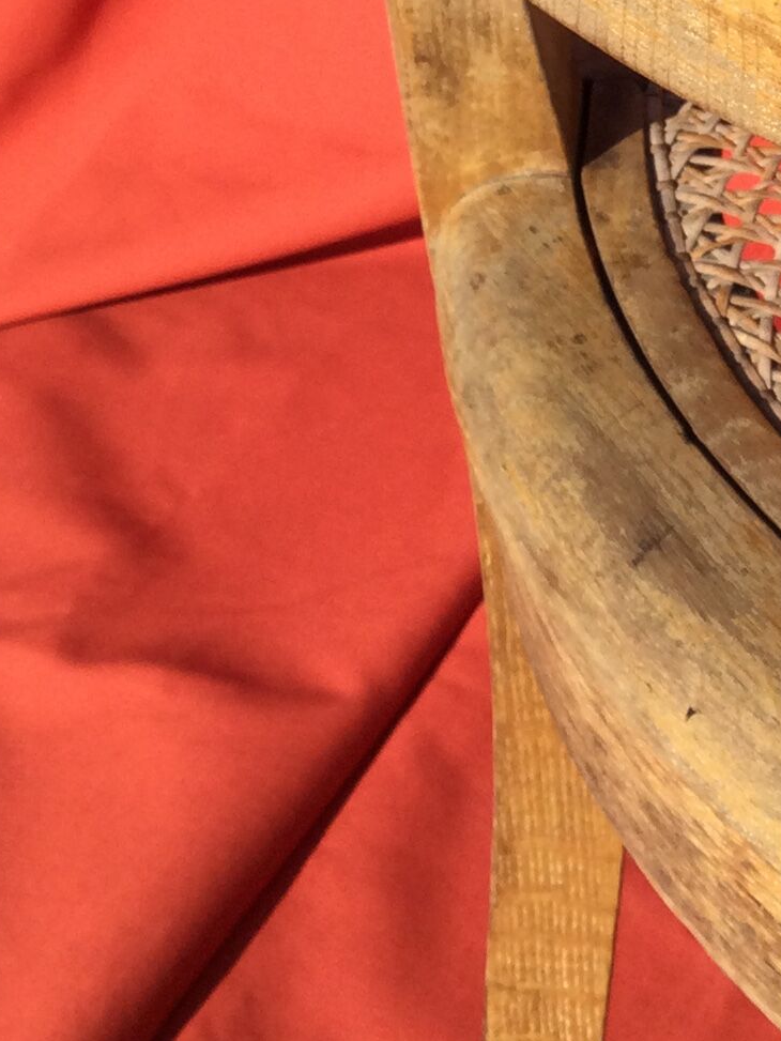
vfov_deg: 18.2
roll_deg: +3.1
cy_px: -94
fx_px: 3128
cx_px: 884
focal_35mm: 104
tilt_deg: -31.2
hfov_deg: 13.9
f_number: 2.4
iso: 25
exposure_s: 1/981
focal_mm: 3.3
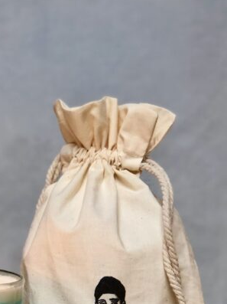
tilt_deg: -8.9
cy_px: 252
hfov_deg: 12.8
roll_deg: +0.0
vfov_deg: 17.0
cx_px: 54
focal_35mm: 115
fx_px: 1007
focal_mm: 6.6
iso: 32
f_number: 2.8
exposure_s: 1/30
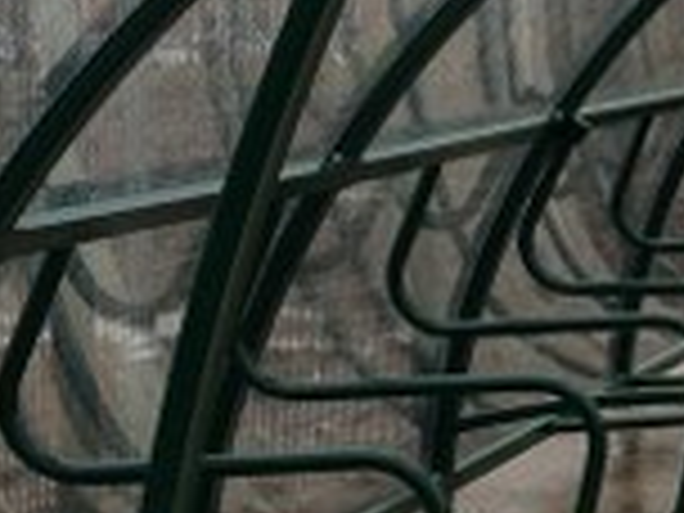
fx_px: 3122
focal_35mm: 158
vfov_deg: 9.4
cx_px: 1395
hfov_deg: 11.2
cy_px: 212
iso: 50
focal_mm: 4.12
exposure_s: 1/60
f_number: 2.2
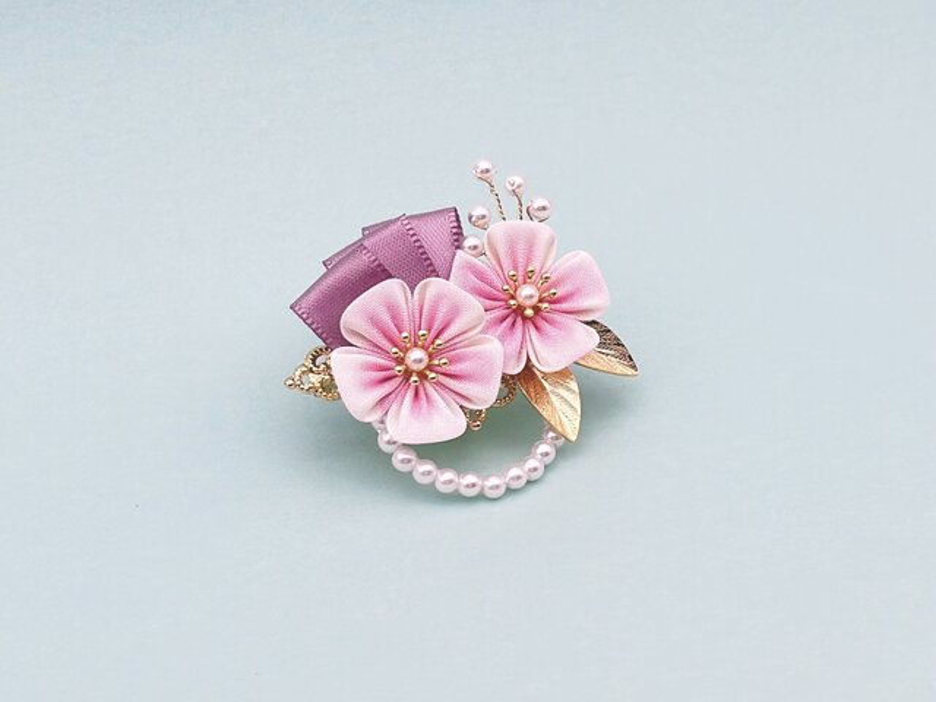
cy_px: 351
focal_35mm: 48
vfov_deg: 30.3
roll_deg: +1.3
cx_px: 468
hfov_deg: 39.7
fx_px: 1298
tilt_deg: -35.1
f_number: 1.78
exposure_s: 1/484
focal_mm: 6.86
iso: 80
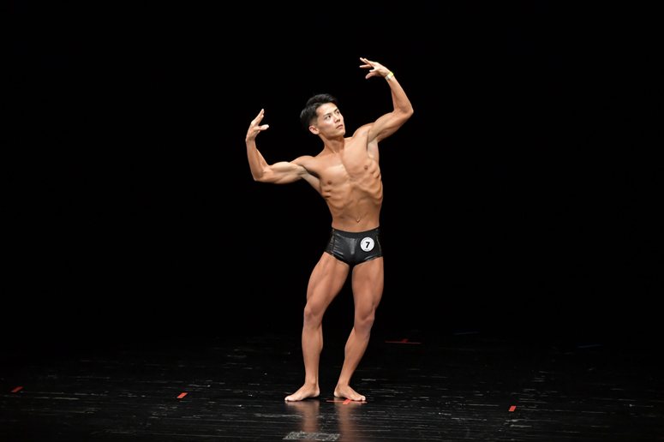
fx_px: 4425
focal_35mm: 240
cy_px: 221
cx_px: 332
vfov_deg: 5.7
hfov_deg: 8.6
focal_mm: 160
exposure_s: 1/400
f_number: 5.6
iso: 3200
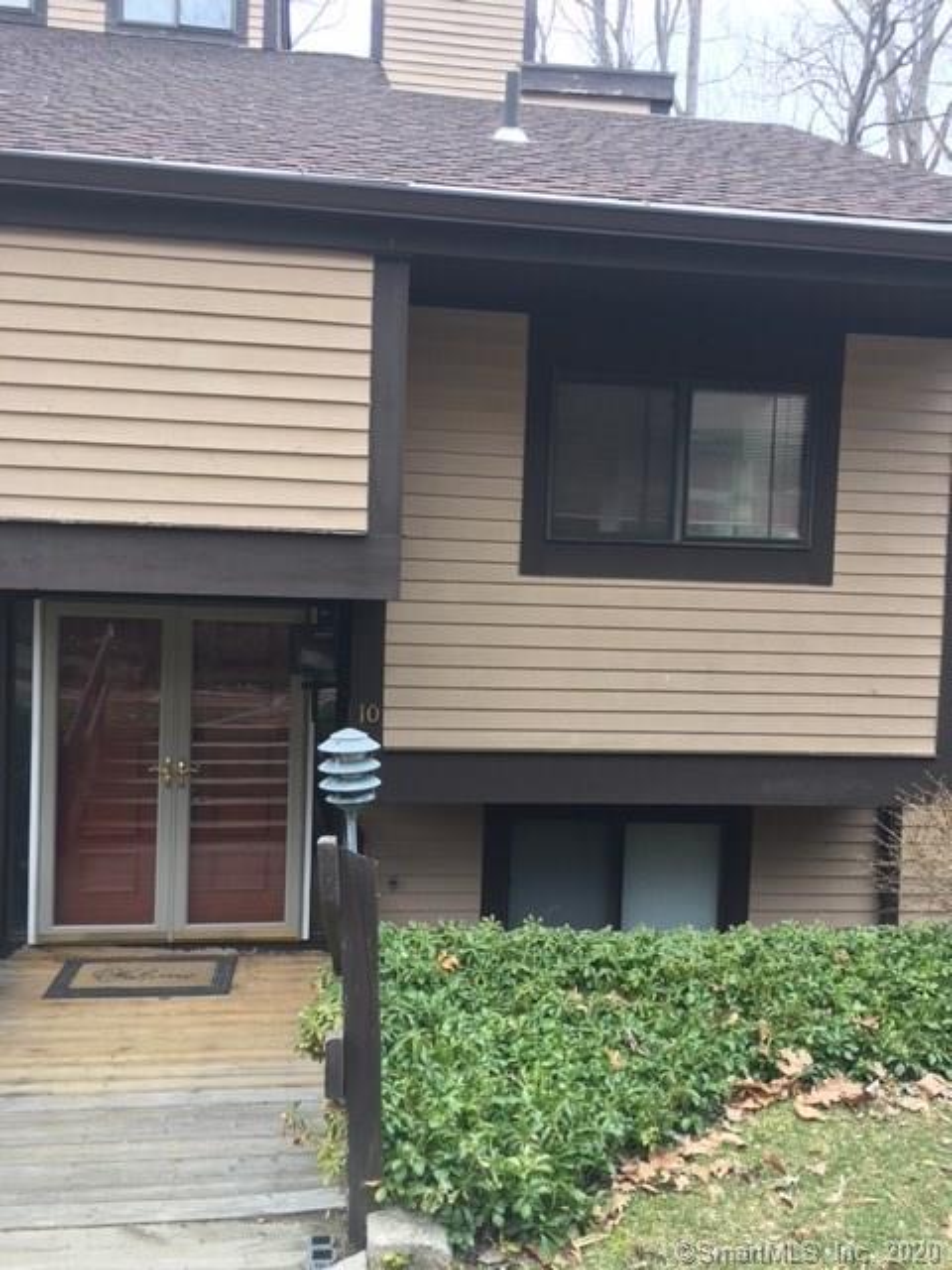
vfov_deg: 61.7
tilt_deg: -2.9
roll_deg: -2.3
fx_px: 1063
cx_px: 476
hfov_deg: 48.2
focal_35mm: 29
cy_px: 635
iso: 25
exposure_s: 1/120
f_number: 2.2
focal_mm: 4.15
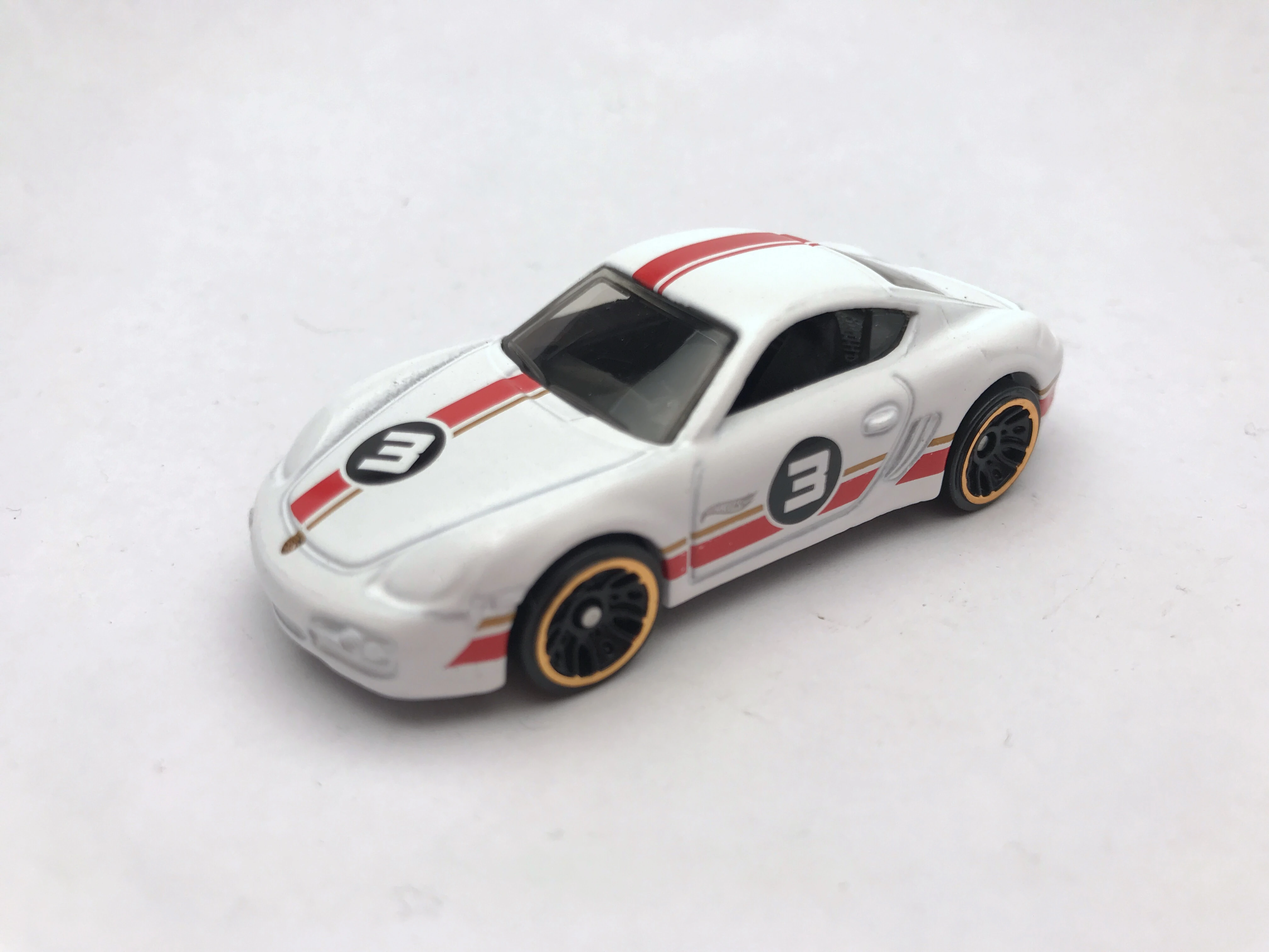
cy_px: 476
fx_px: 1026
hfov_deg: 63.4
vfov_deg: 49.7
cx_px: 634
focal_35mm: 28
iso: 20
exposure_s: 1/189
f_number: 1.8
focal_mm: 3.99
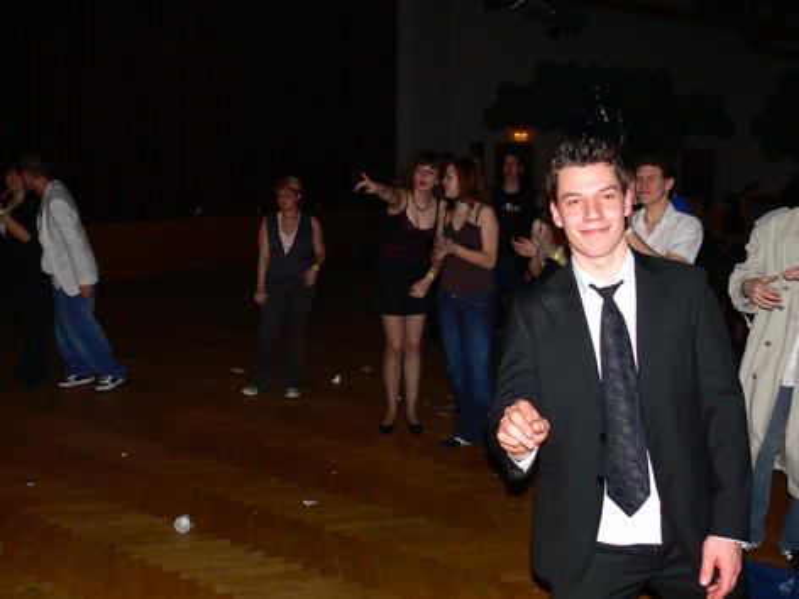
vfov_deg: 40.7
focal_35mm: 35
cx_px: 400
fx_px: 808
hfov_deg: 52.6
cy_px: 300
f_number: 2.8
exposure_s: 1/30
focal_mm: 7.4
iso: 100
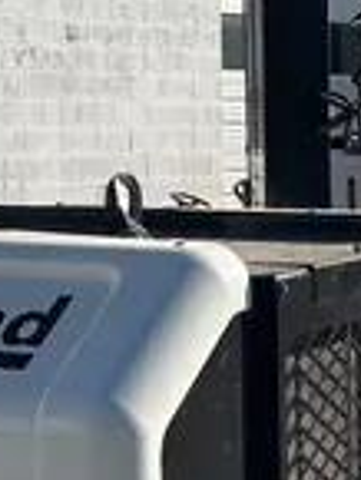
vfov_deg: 15.0
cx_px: 172
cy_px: 197
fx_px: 1819
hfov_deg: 11.3
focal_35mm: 131
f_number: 1.6
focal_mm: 5.96
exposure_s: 1/4950
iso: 50
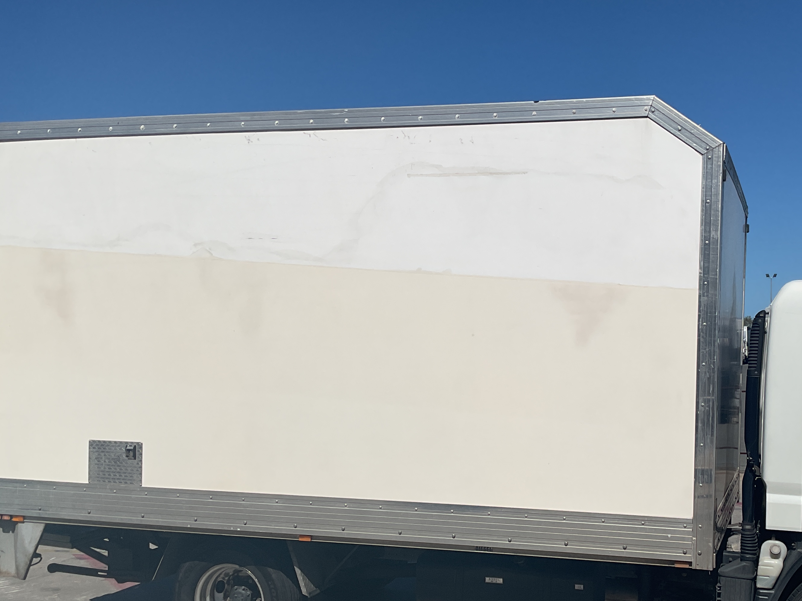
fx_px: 1019
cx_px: 541
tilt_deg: -1.4
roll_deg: -0.4
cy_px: 383
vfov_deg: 32.7
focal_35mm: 44
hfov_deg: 42.3
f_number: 1.8
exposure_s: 1/6536
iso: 16
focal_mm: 3
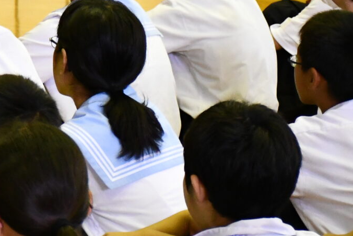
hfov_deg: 7.1
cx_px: -274
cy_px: -99
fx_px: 2785
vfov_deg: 4.8
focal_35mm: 284
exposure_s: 1/80
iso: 3200
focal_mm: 50
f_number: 4.8
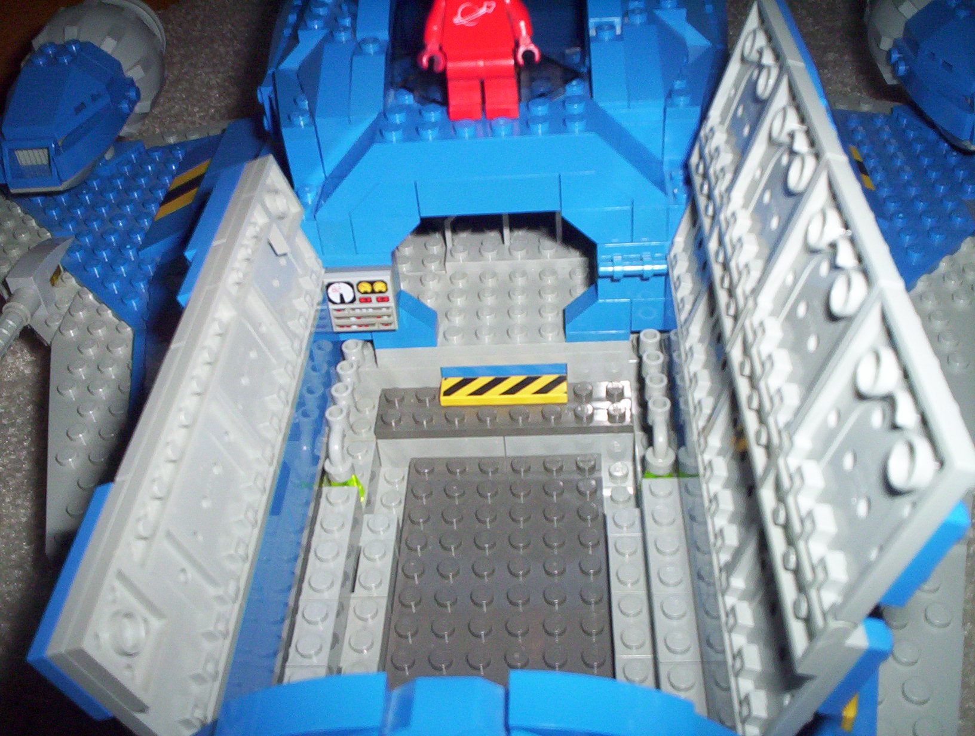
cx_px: 488
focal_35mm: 38
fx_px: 1073
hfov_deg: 48.9
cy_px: 368
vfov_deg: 37.9
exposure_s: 1/60
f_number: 4.5
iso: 140
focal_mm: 4.99
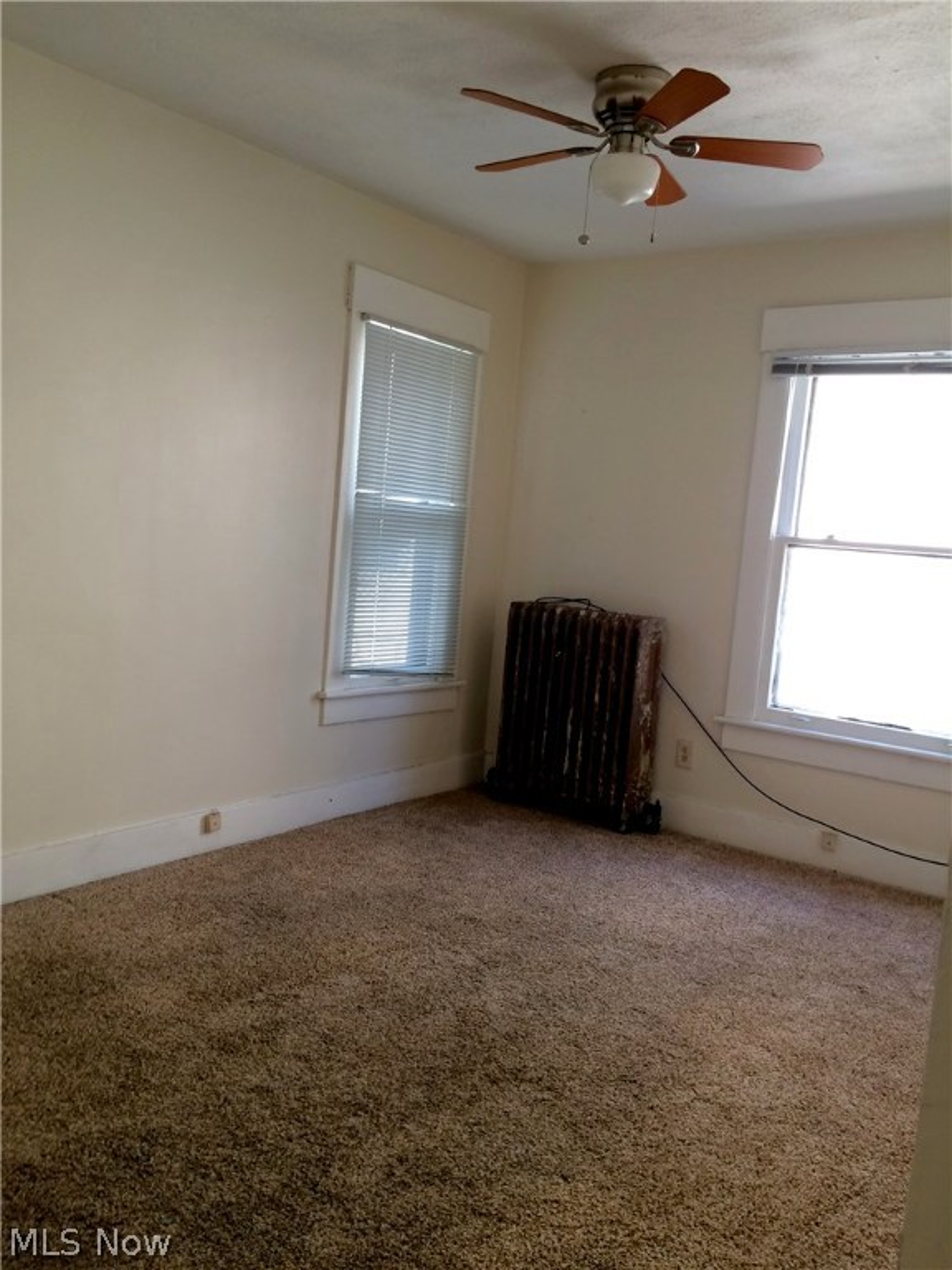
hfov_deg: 48.2
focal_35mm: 29
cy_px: 635
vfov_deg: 61.7
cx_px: 476
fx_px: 1063
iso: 32
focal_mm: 4.15
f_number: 2.2
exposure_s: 1/40
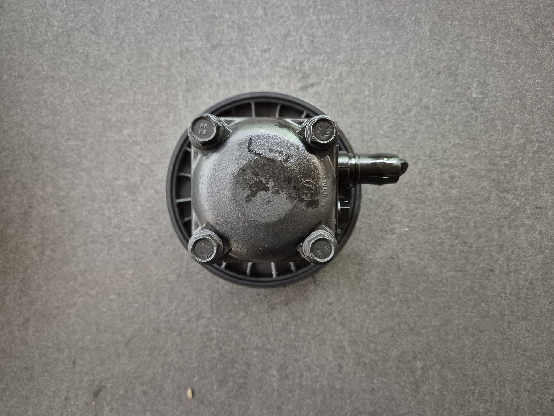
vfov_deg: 58.9
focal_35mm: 23
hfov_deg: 73.9
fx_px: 368
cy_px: 208
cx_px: 277
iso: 1250
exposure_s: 1/50
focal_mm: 5.4
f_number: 1.8
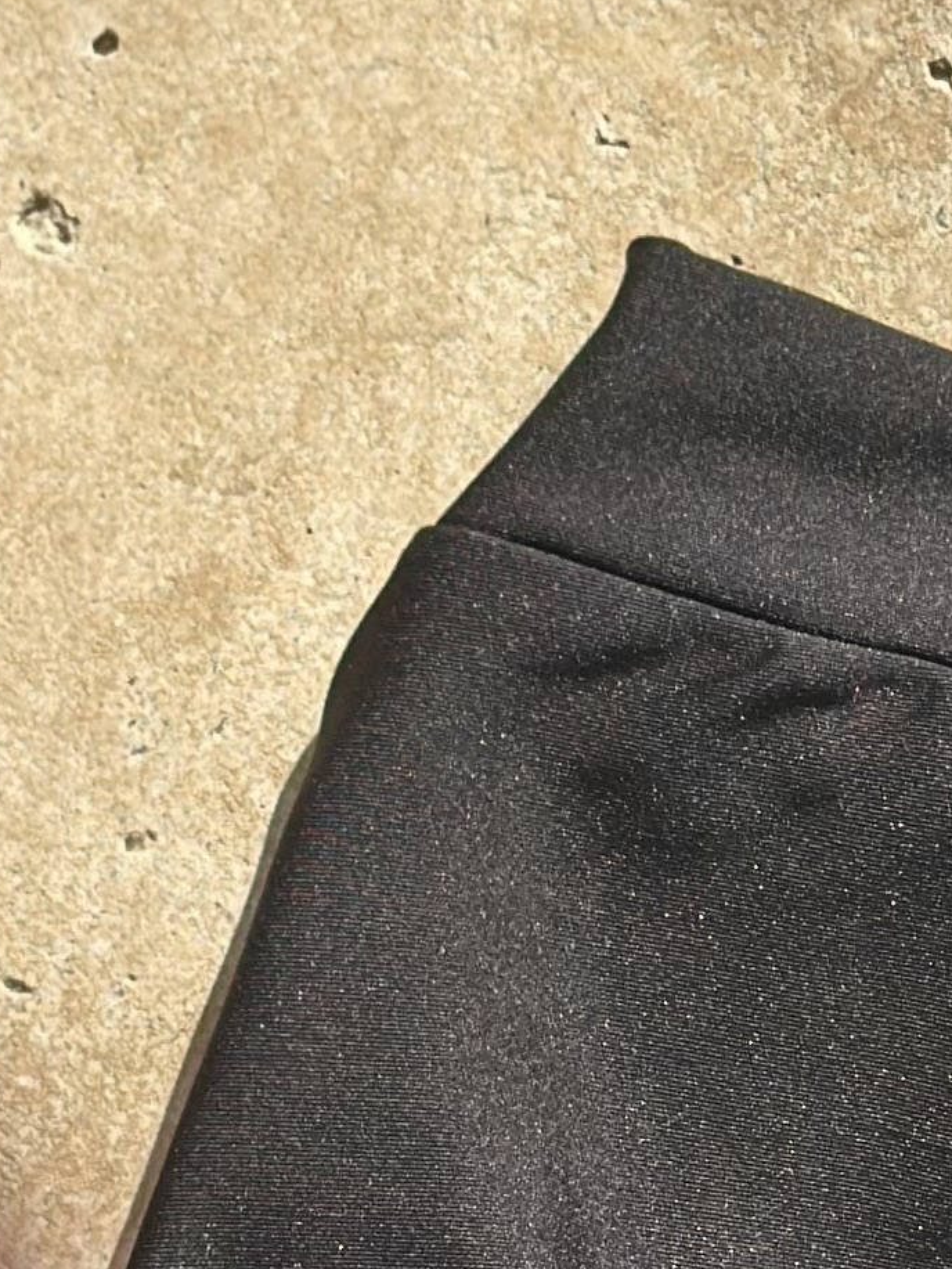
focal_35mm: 211
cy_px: 1405
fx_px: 7735
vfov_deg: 9.3
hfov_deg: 7.0
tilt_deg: -84.2
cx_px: 857
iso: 80
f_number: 1.78
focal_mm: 6.86
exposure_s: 1/1395
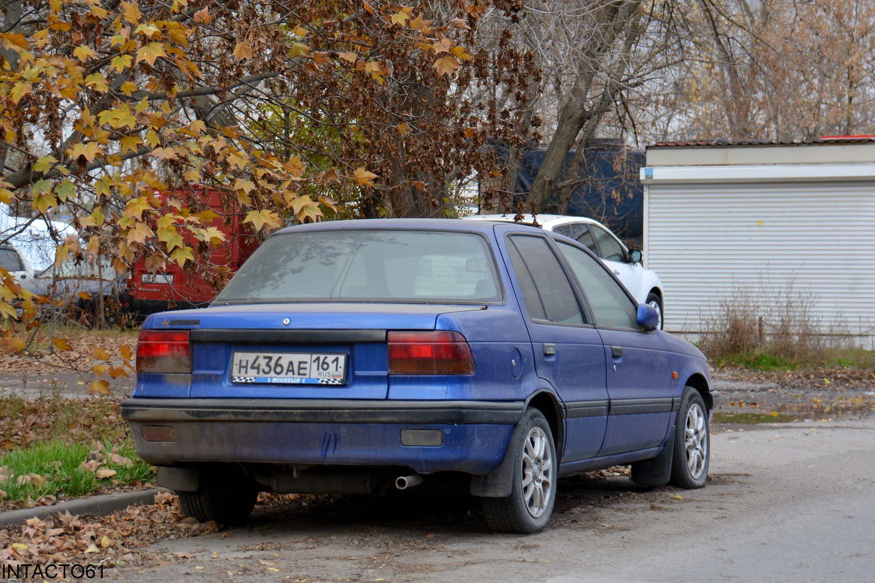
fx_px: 2260
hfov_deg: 21.9
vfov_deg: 14.7
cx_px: 438
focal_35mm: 93
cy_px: 292
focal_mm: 62
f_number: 5.6
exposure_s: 1/125
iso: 320
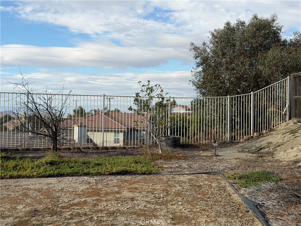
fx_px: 417
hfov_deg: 39.7
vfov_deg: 30.3
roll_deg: -1.1
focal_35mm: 48
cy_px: 113
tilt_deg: +2.1
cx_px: 150
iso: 64
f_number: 1.78
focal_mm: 6.76
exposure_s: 1/4098
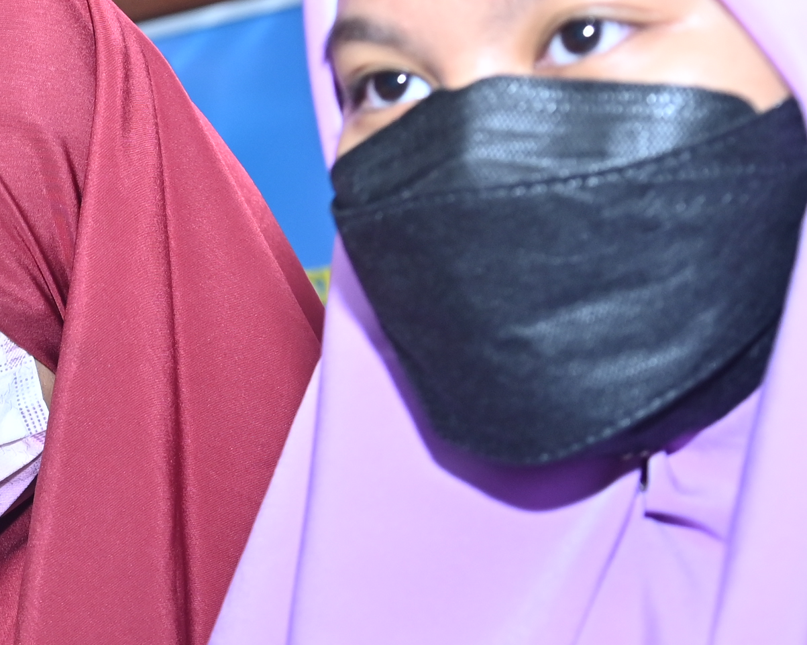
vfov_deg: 13.3
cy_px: 737
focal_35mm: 113
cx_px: -257
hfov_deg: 16.1
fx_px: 2698
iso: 800
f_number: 3.5
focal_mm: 32
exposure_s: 1/125
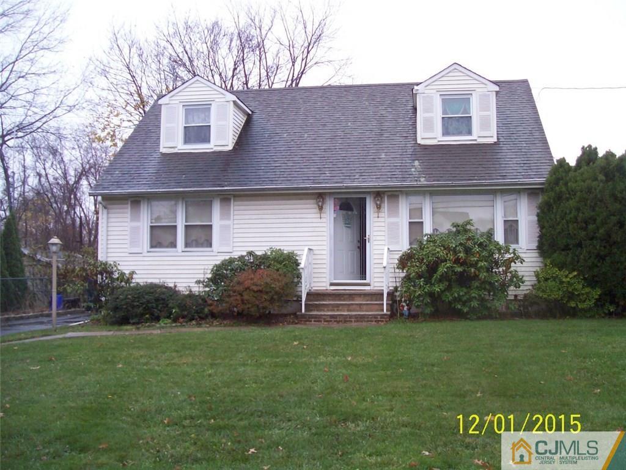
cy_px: 235
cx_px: 313
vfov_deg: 39.7
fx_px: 651
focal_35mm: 36
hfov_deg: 51.4
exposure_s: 1/84.4
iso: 80
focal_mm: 6
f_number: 2.7
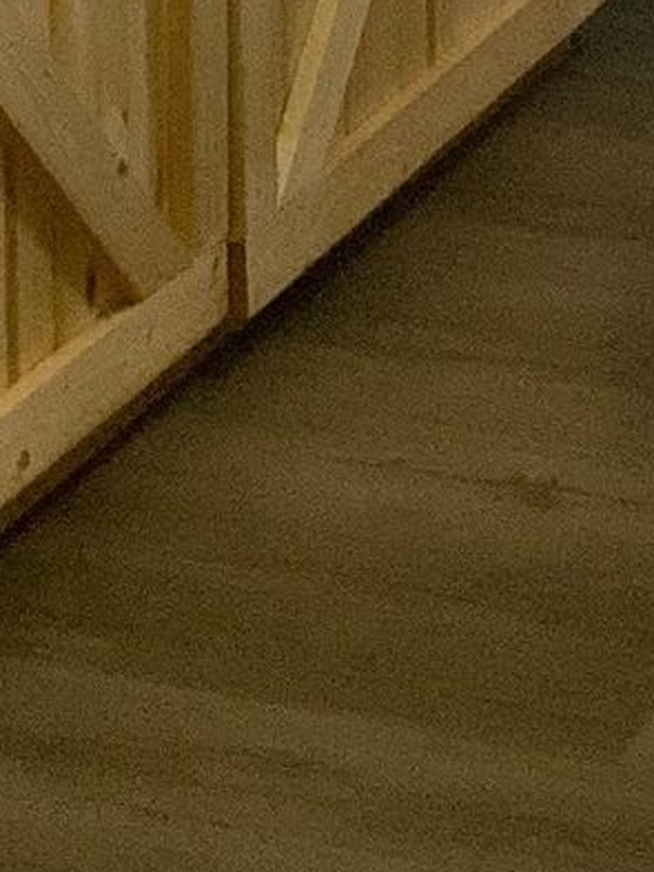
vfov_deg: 10.6
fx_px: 4280
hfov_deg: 8.7
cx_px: 443
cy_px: -908
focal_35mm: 170
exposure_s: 1/60
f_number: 1.8
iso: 200
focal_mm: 3
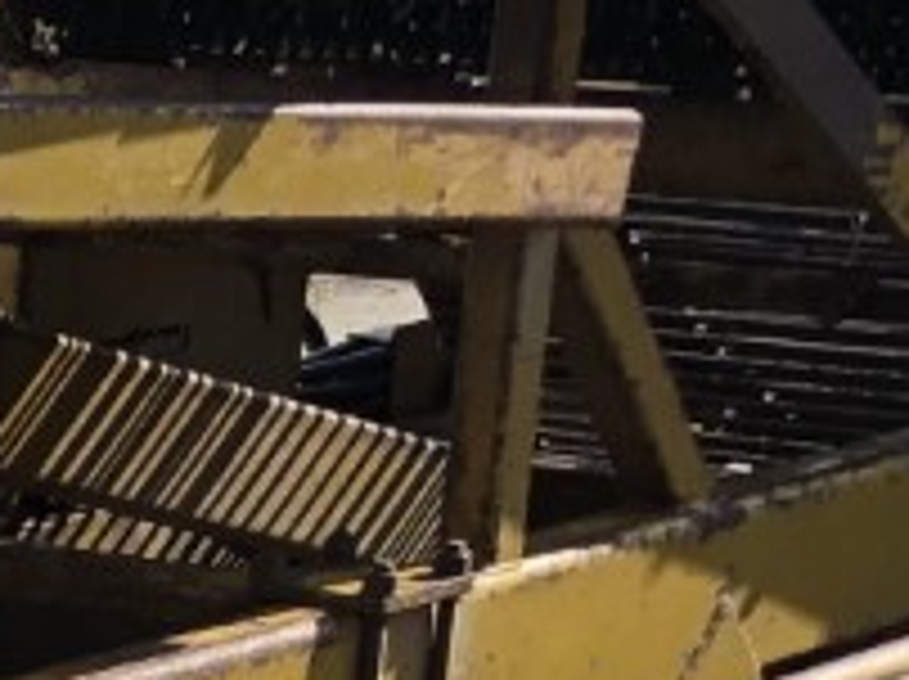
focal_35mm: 200
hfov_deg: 8.9
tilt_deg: -23.1
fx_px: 5246
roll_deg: +0.6
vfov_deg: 6.7
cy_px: 1999
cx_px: -1354
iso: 20
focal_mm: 4
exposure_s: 1/1000
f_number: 1.8
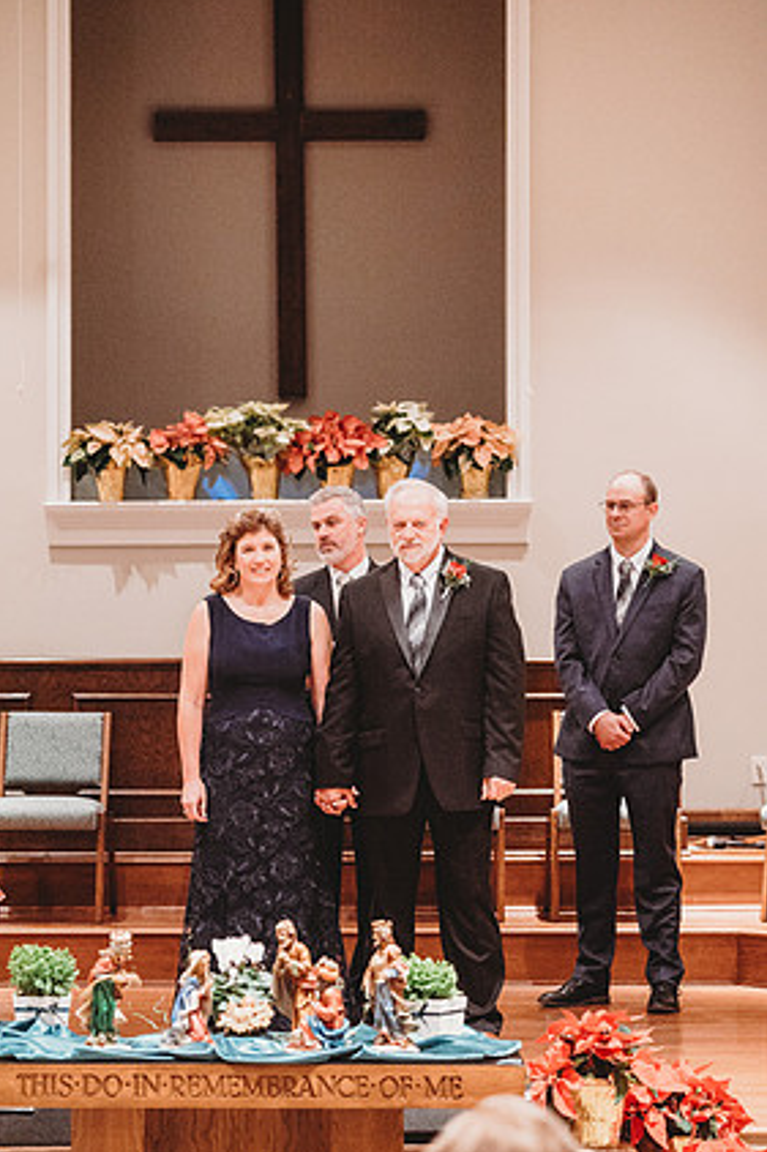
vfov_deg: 16.0
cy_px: 560
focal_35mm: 128
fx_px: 4094
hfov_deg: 10.7
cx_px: 360
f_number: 4
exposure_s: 1/200
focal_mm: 120
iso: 8000
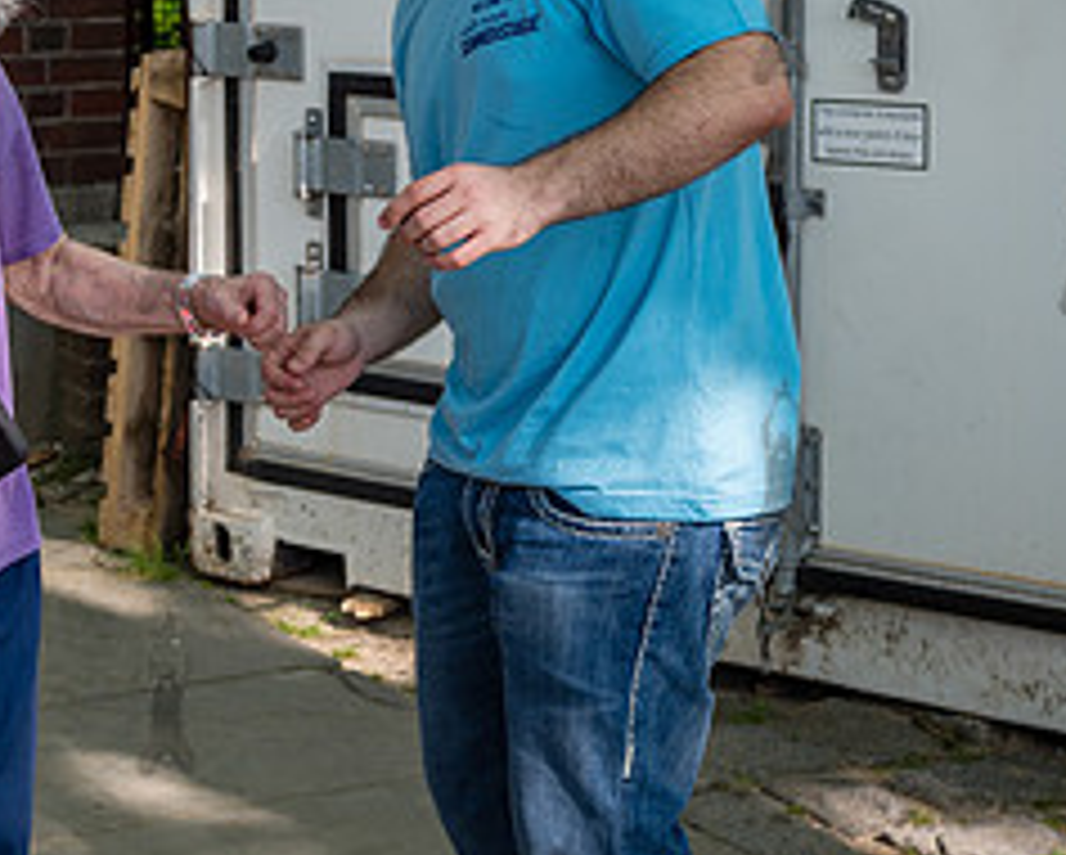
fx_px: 3126
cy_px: 135
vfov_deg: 15.4
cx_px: 225
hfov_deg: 19.2
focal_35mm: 99
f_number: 4
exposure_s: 1/320
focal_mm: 36
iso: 160
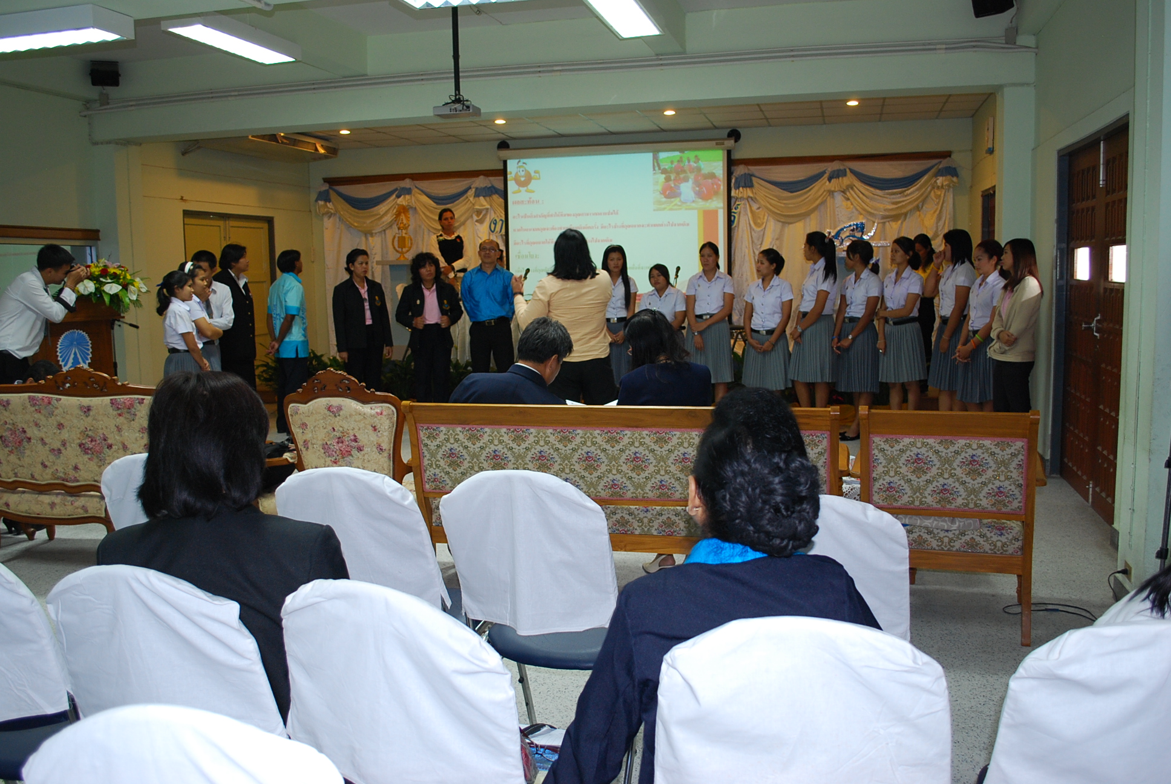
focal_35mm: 30
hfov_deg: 61.9
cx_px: 586
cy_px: 392
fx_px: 977
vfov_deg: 43.7
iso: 400
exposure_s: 1/25
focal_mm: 20
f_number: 4
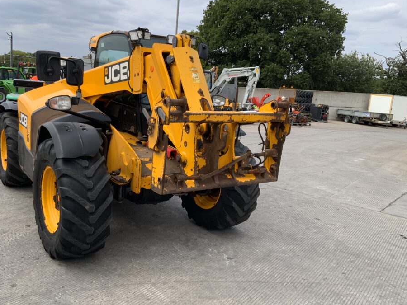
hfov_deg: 55.2
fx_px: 388
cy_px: 146
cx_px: 178
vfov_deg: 42.9
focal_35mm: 33
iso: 16
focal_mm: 3
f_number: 1.8
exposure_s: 1/1195
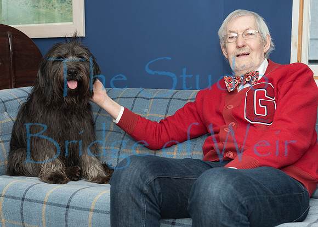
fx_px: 485
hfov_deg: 36.3
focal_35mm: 54
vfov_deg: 26.3
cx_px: 145
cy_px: 114
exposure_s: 1/160
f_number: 4.5
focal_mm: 38
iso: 200
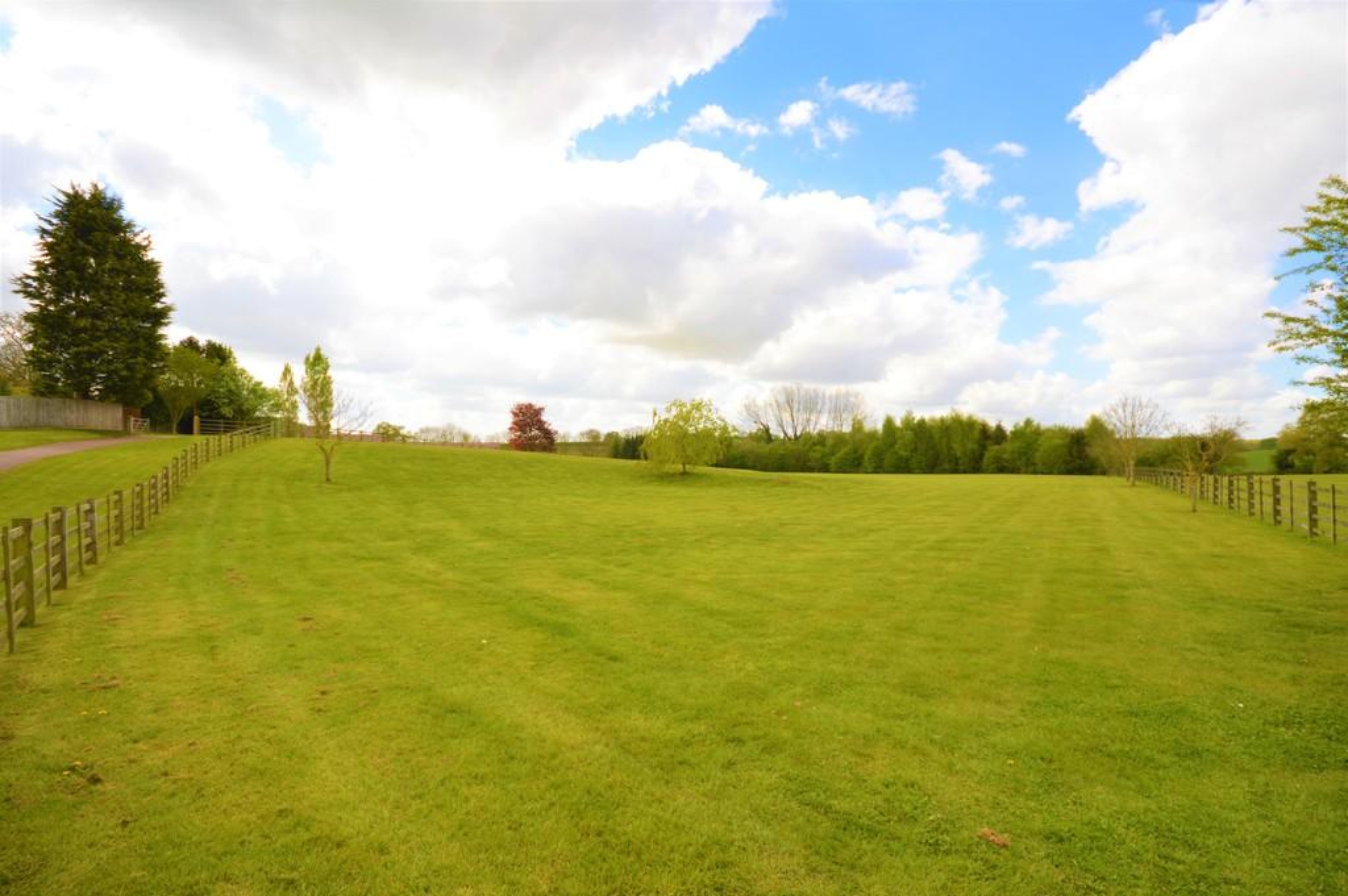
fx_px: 561
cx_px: 674
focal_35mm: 15
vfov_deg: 77.2
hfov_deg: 100.4
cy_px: 448
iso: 100
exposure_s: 1/200
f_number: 7.1
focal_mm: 10
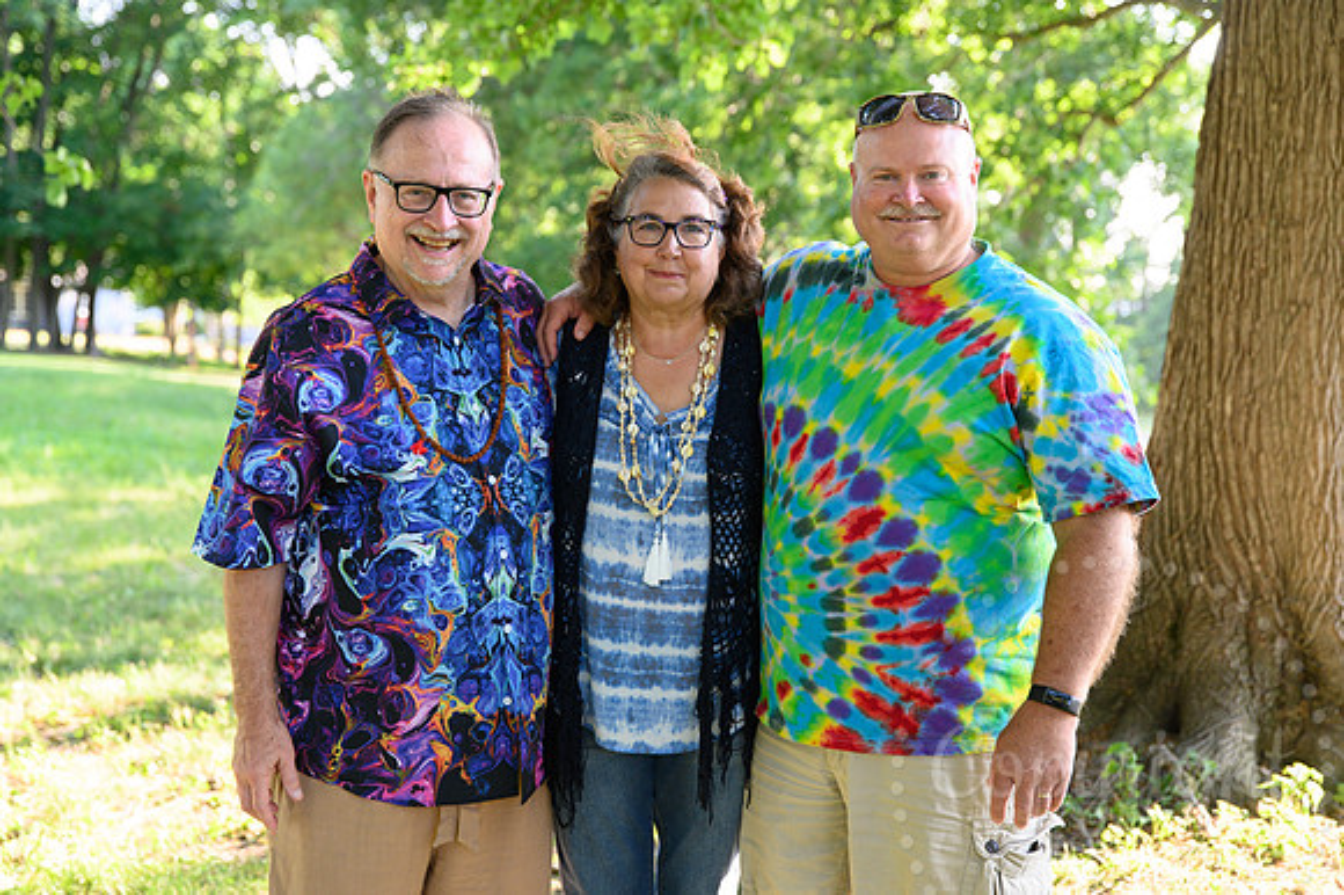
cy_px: 448
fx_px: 2052
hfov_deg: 36.3
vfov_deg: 24.6
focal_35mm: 55
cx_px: 672
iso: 800
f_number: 3.2
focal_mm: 55
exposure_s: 1/320
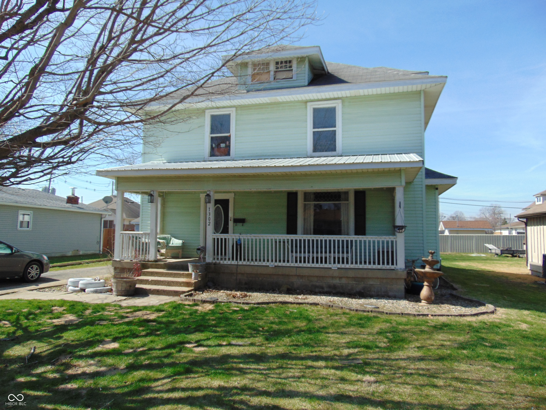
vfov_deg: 54.9
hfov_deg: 69.4
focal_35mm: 25
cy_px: 205
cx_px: 273
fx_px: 394
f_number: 3
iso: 80
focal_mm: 4.5
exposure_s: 1/800
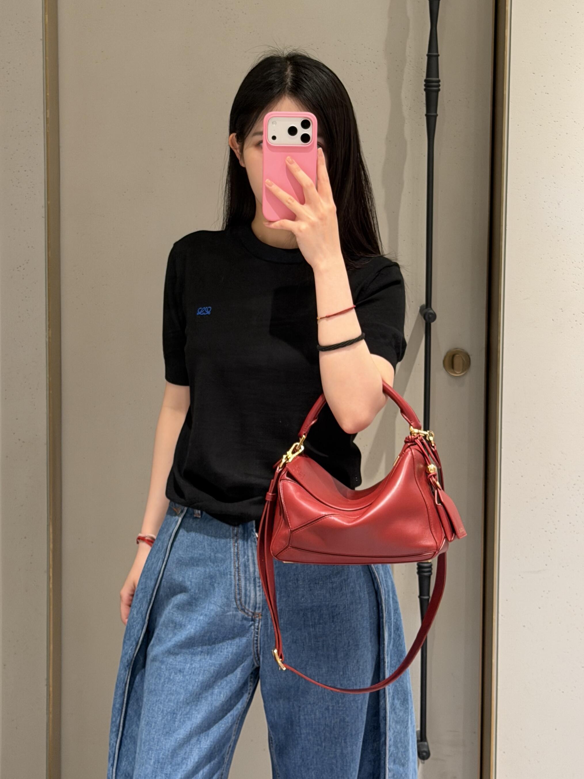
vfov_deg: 39.7
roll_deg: -0.4
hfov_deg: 30.3
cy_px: 390
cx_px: 292
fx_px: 1080
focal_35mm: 48
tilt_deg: -5.2
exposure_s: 1/50
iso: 125
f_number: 1.78
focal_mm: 6.76
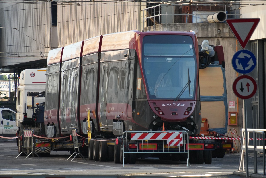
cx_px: 133
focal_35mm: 402
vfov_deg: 3.4
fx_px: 2970
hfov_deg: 5.1
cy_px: 89
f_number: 6.3
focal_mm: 268
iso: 1250
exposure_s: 1/500
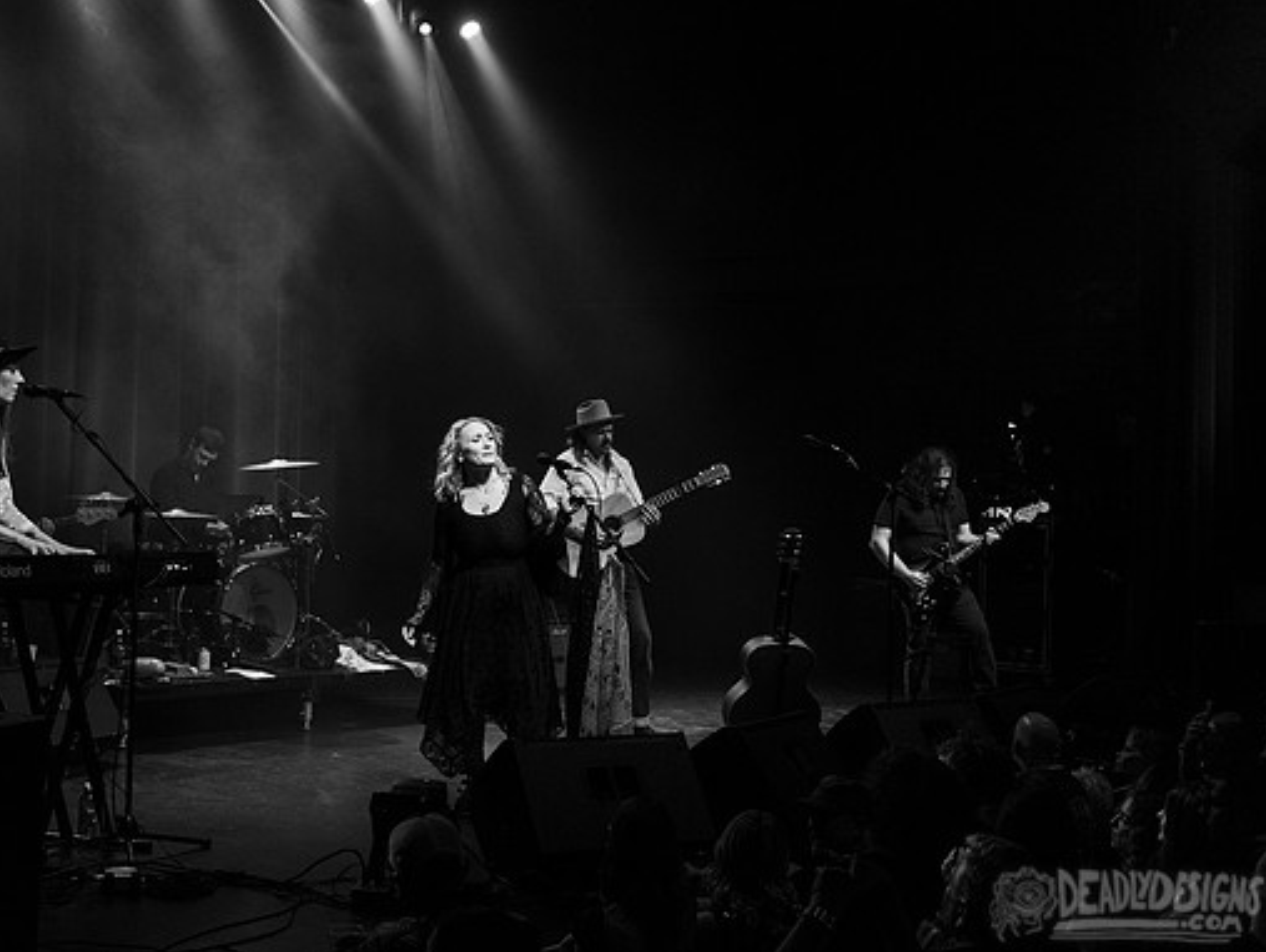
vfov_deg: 34.4
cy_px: 478
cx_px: 559
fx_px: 1537
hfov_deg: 44.7
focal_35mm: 42
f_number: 3.2
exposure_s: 1/160
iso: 2500
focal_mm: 36
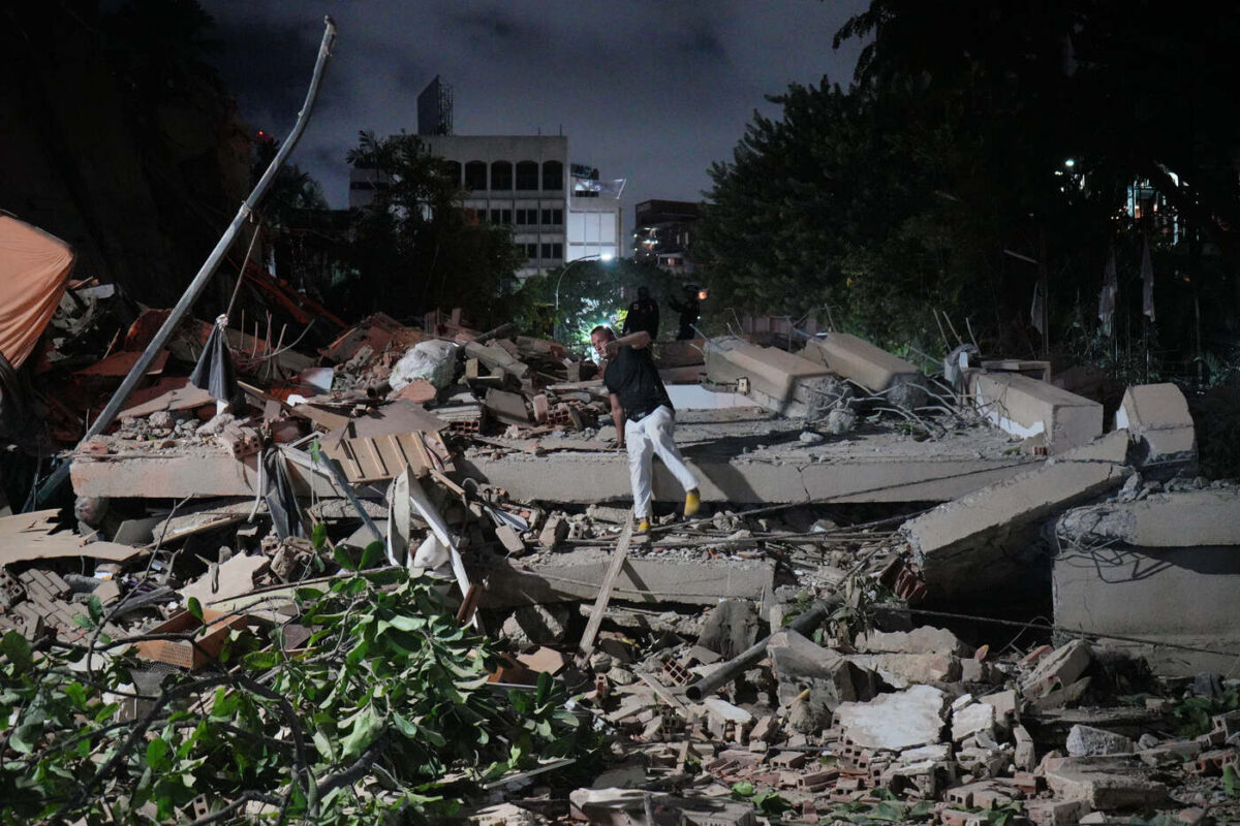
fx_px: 1481
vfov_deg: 31.2
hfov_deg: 45.4
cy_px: 413
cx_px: 620
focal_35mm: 43
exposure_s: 1/60
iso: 5000
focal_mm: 43
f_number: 4.5
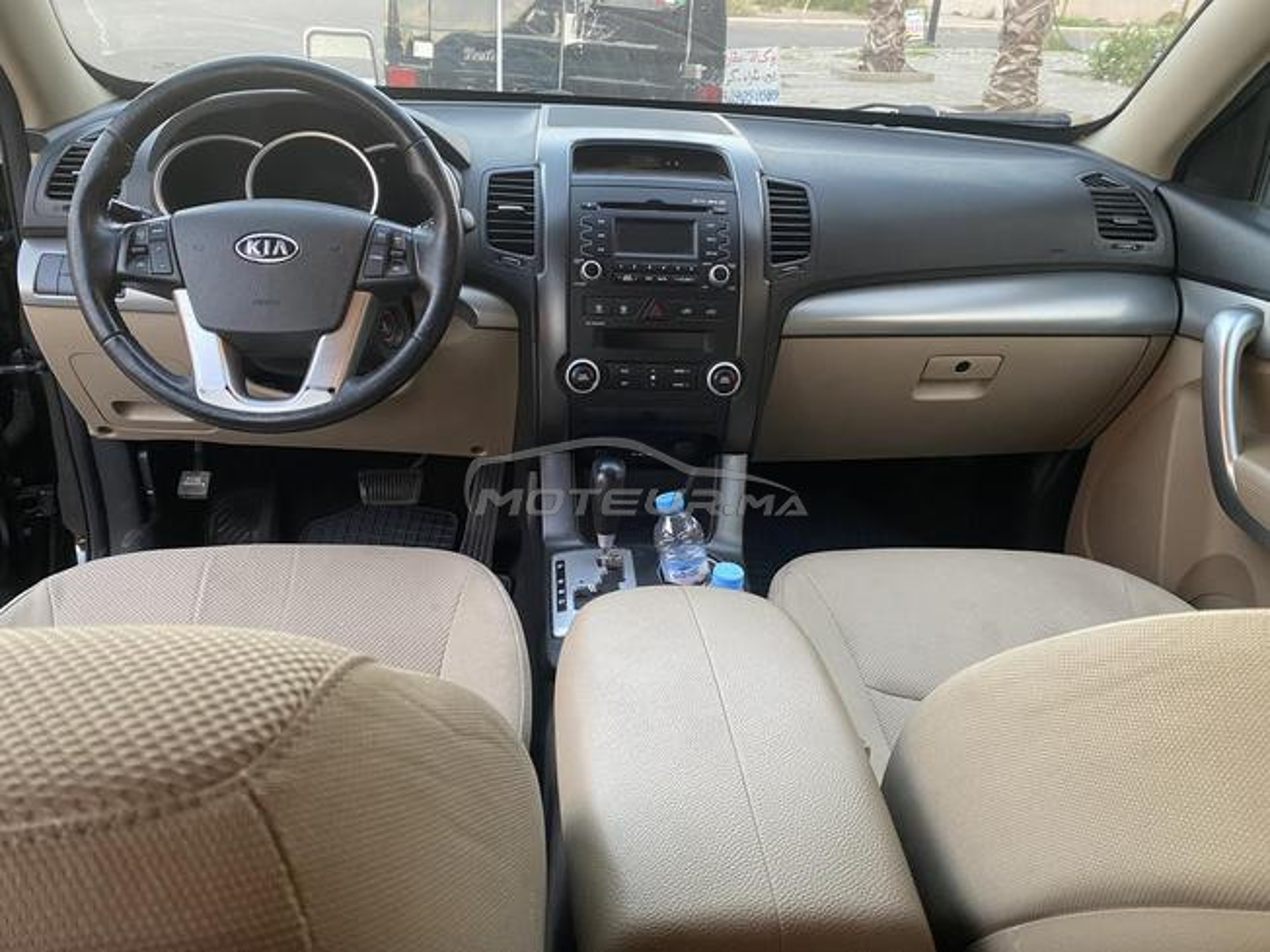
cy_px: 476
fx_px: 954
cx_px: 635
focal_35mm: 26
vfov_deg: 53.1
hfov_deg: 67.3
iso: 250
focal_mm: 4.25
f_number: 1.8
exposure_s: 1/60
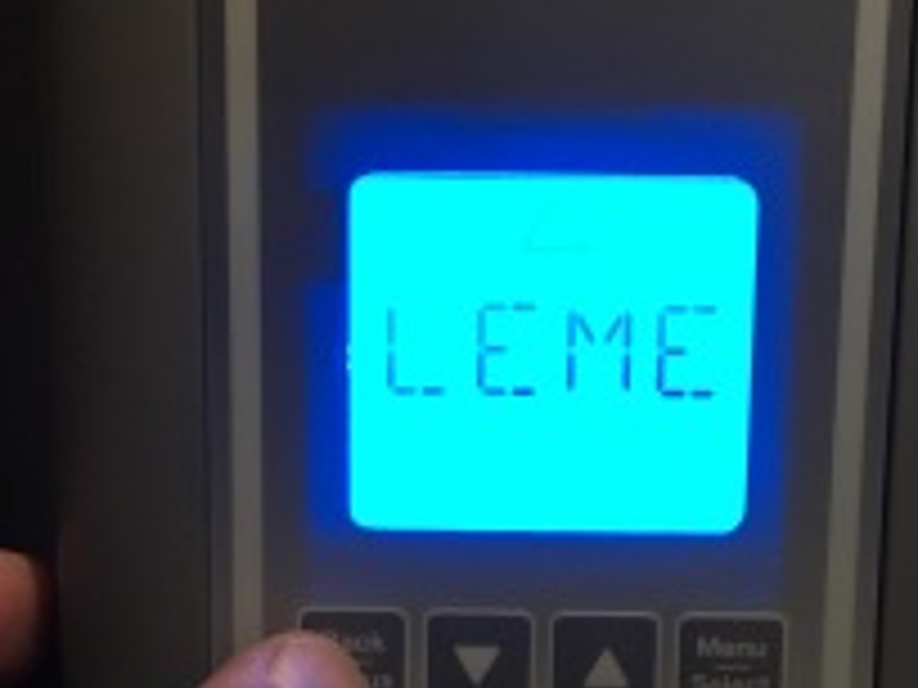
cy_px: 400
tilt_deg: -9.7
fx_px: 1379
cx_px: 500
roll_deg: -0.6
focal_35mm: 52
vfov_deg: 28.0
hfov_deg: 36.8
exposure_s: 1/20
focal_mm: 4.15
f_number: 2.2
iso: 200
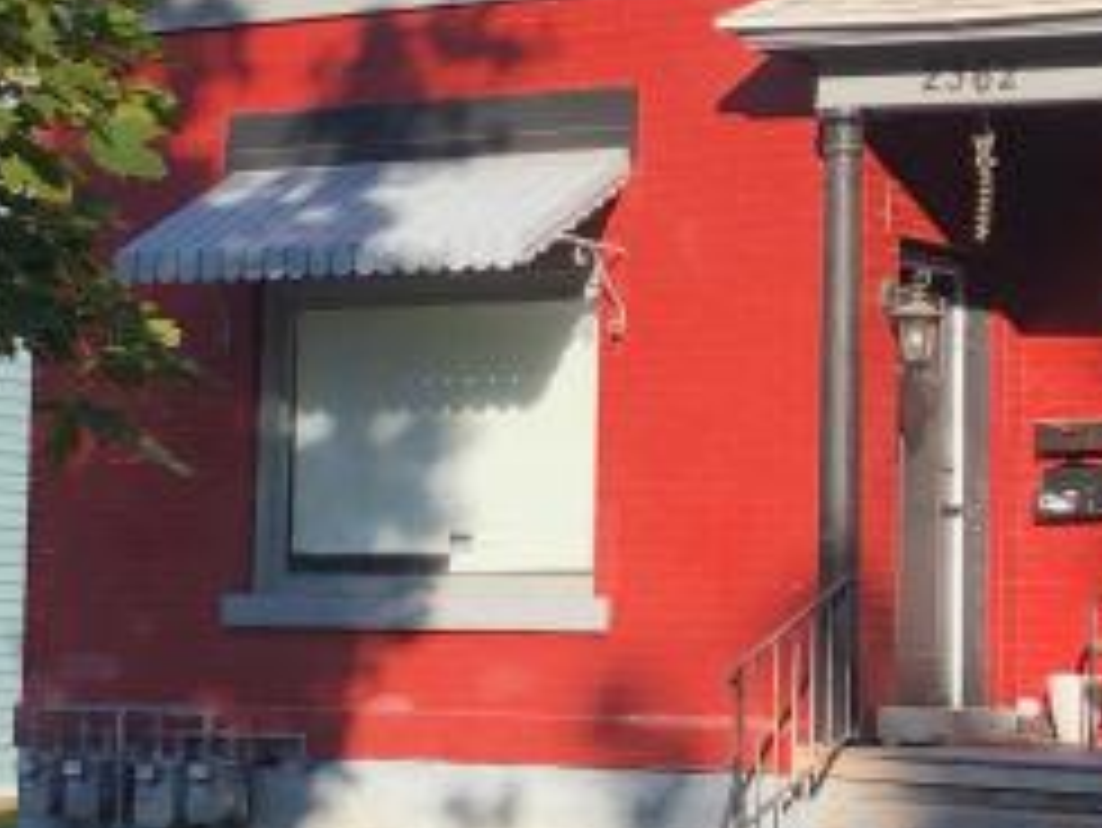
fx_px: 3727
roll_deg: +0.0
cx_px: 666
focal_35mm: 117
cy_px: 428
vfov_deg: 12.7
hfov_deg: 16.8
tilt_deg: +3.9
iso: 20
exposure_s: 1/923
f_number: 1.8
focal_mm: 4
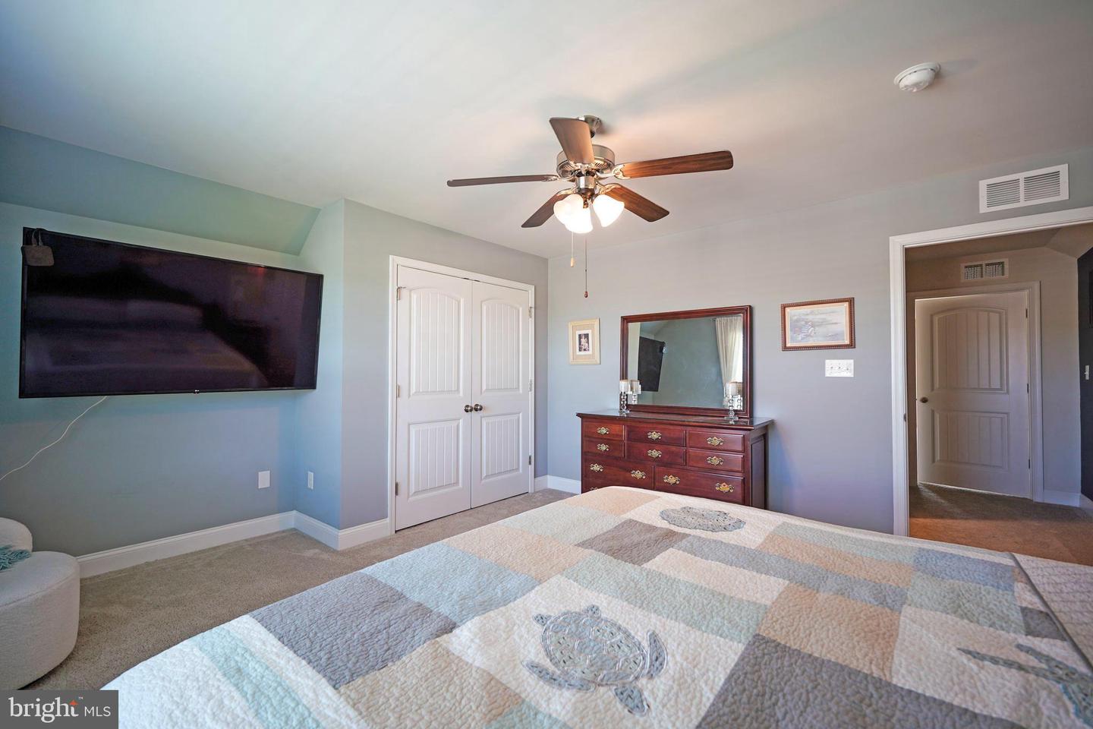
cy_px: 364
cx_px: 546
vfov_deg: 77.3
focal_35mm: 15
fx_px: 455
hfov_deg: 100.4
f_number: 2.8
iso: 160
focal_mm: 10
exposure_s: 1/30
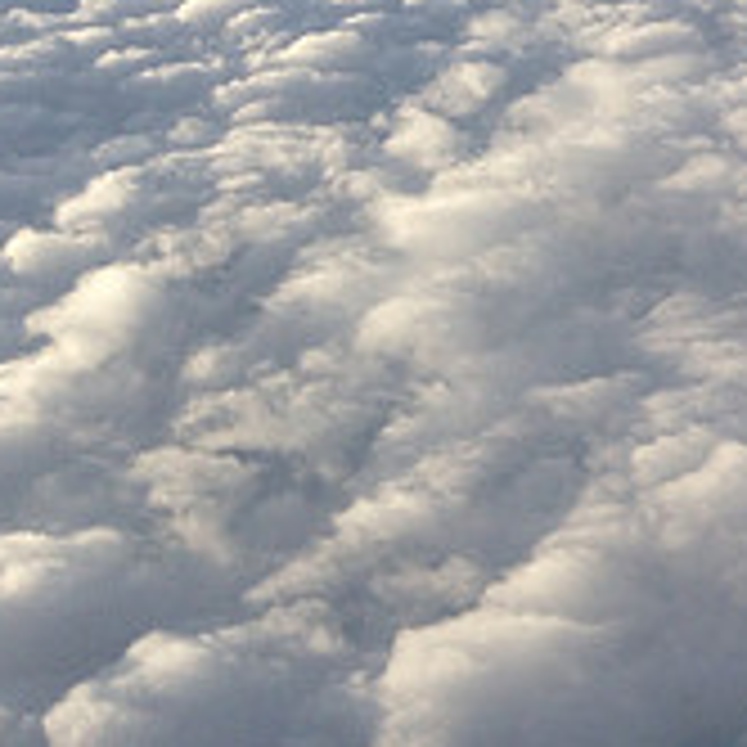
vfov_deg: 17.0
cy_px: 227
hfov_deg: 15.5
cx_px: 1179
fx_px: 2490
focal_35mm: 102
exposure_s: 1/889
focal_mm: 4.13
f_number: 2.4
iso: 50
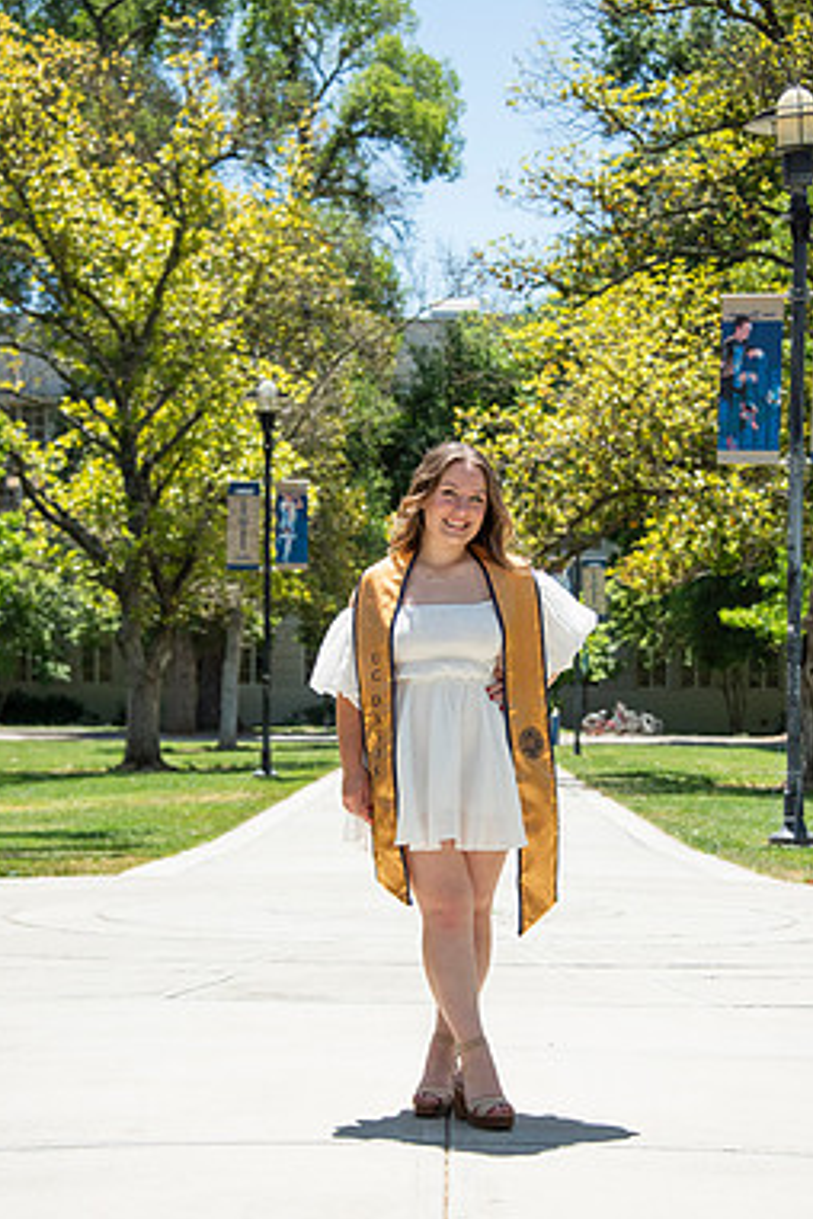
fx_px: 2879
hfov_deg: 16.1
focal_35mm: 85
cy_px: 688
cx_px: 435
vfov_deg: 23.9
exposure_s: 1/2500
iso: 500
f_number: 5.6
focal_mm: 72
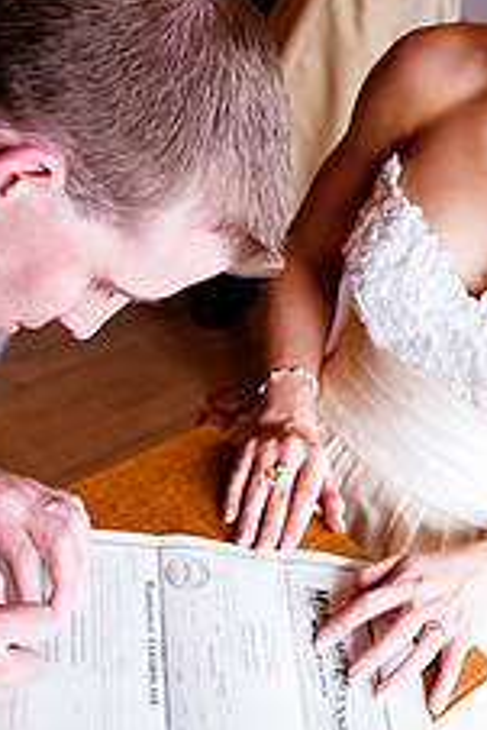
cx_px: 377
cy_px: 333
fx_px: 1485
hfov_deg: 18.5
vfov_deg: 27.6
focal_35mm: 73
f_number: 2.8
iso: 200
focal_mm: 19
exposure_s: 1/80
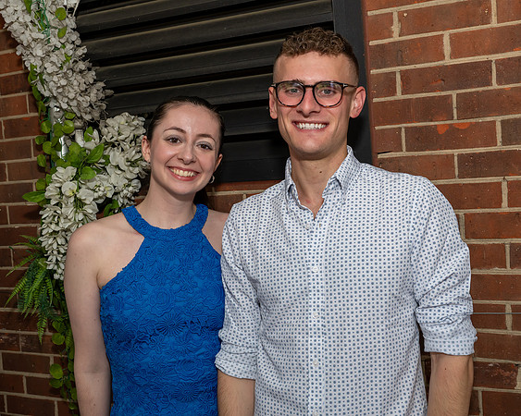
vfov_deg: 36.3
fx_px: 634
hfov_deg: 44.7
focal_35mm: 41
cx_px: 271
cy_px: 186
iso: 640
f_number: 7.1
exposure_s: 1/250
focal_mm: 33
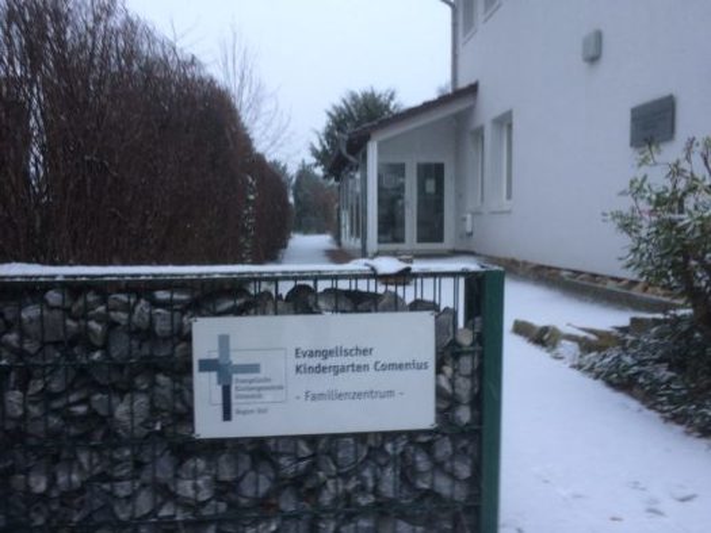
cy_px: 266
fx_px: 596
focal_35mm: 29
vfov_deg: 48.2
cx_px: 356
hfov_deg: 61.6
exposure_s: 1/50
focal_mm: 4.15
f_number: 2.2
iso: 40
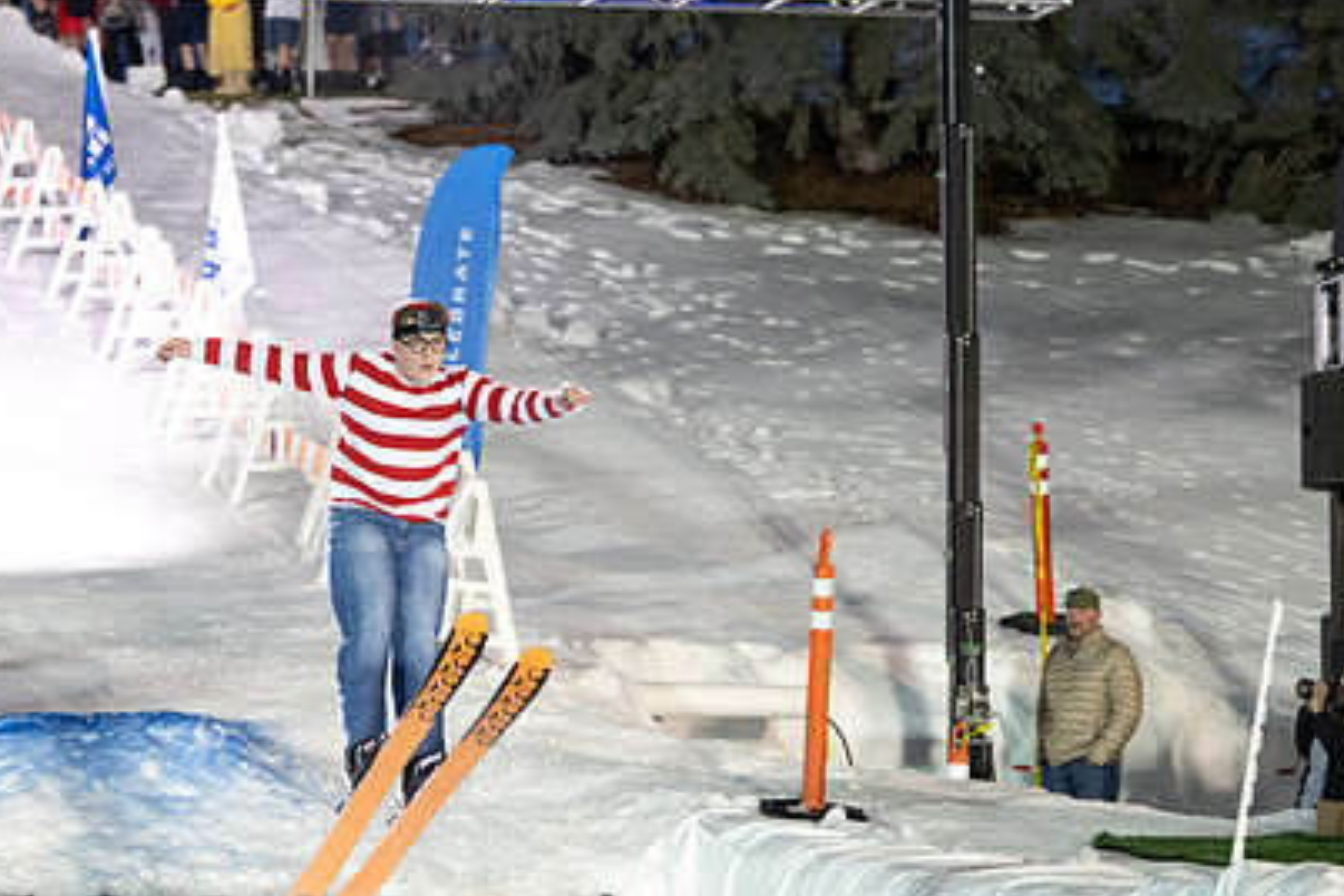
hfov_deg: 14.6
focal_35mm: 140
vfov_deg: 9.8
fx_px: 5226
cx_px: 468
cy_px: 503
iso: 1600
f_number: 2.8
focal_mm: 97
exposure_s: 1/250
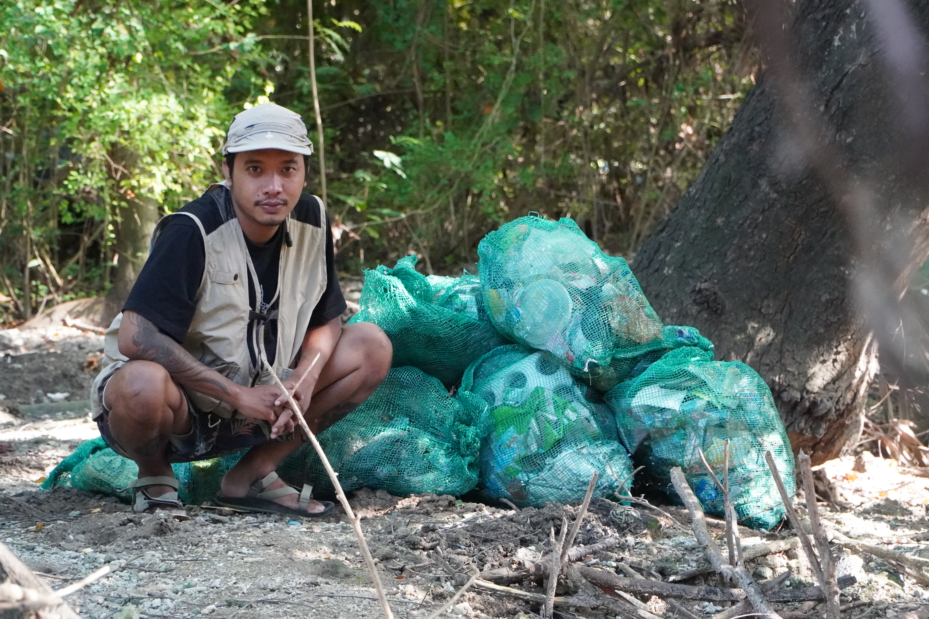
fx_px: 3754
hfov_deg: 14.1
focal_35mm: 146
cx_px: 464
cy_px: 310
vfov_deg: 9.4
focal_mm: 97
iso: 8000
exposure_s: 1/400
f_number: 6.3
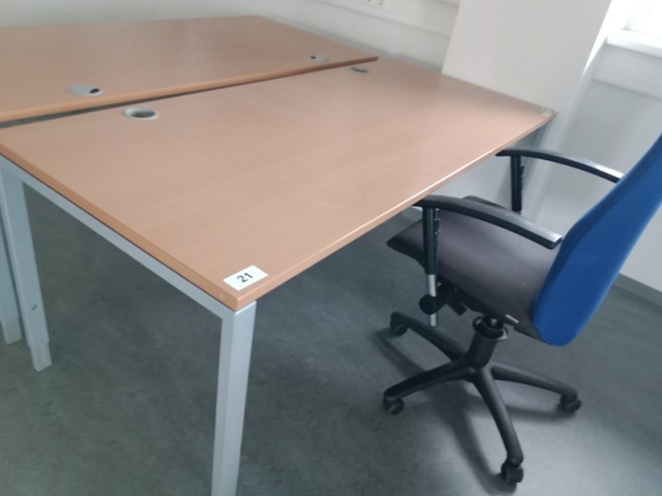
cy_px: 248
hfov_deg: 65.3
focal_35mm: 27
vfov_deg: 51.4
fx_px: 516
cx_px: 331
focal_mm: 3.65
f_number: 2.2
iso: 1482
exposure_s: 1/16.7
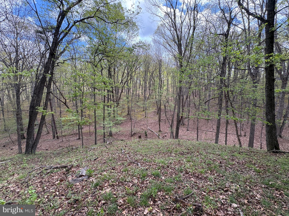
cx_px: 144
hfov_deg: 102.1
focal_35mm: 14
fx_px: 117
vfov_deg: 85.7
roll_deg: +0.8
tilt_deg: -2.8
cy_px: 108
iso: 40
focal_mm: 2.22
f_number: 2.2
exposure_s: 1/224
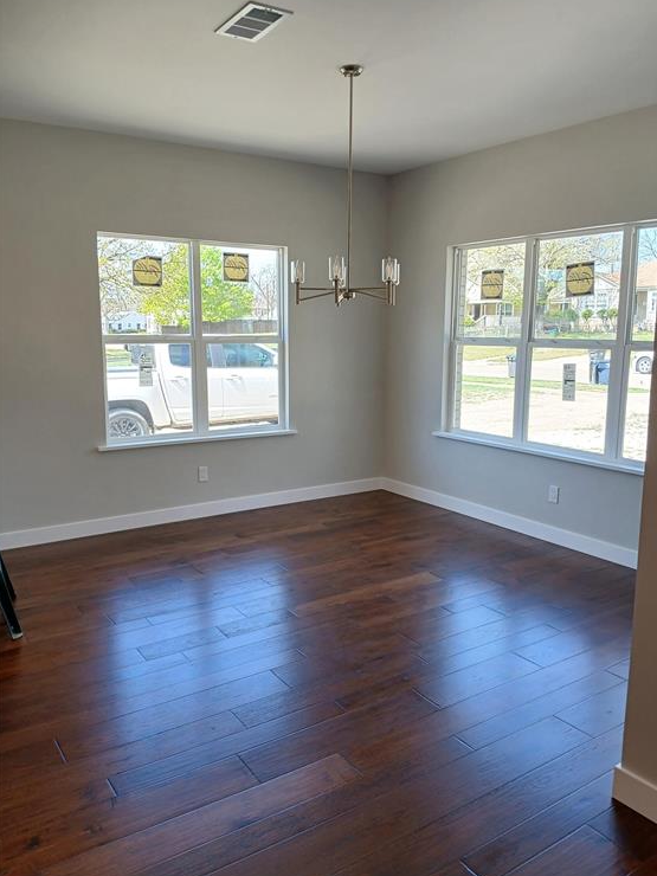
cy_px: 438
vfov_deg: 65.3
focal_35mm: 27
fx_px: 683
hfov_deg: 51.4
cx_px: 335
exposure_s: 1/60
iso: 40
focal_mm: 3.98
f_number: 1.8
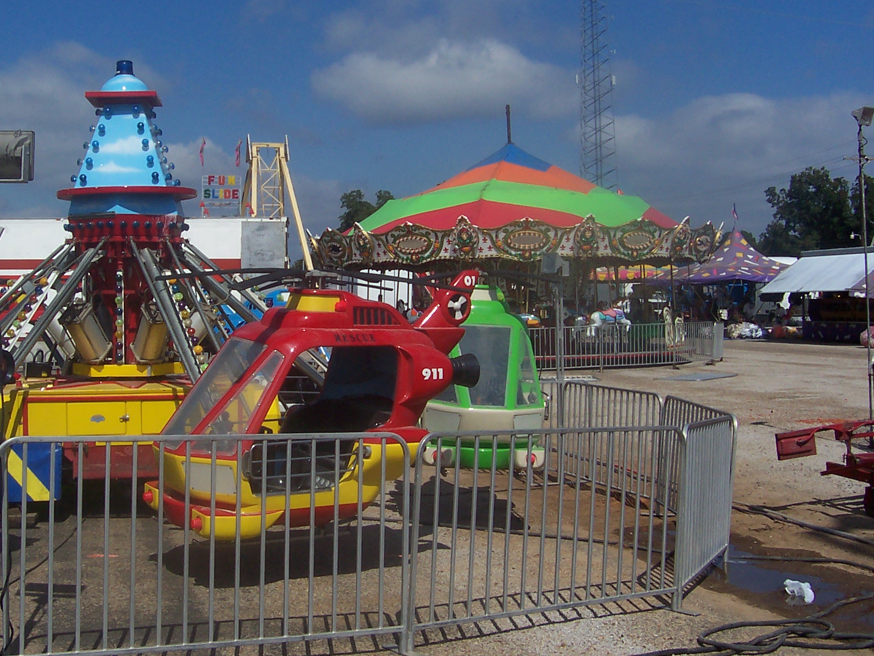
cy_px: 266
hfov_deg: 39.4
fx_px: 1212
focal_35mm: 48
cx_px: 332
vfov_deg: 30.2
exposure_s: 1/1000
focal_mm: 5.6
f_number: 5.6
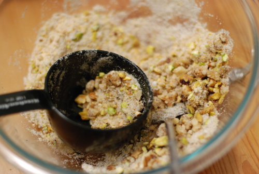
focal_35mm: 75
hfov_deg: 27.0
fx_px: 540
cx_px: 130
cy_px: 87
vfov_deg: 18.2
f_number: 1.8
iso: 640
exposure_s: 1/60
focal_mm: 50
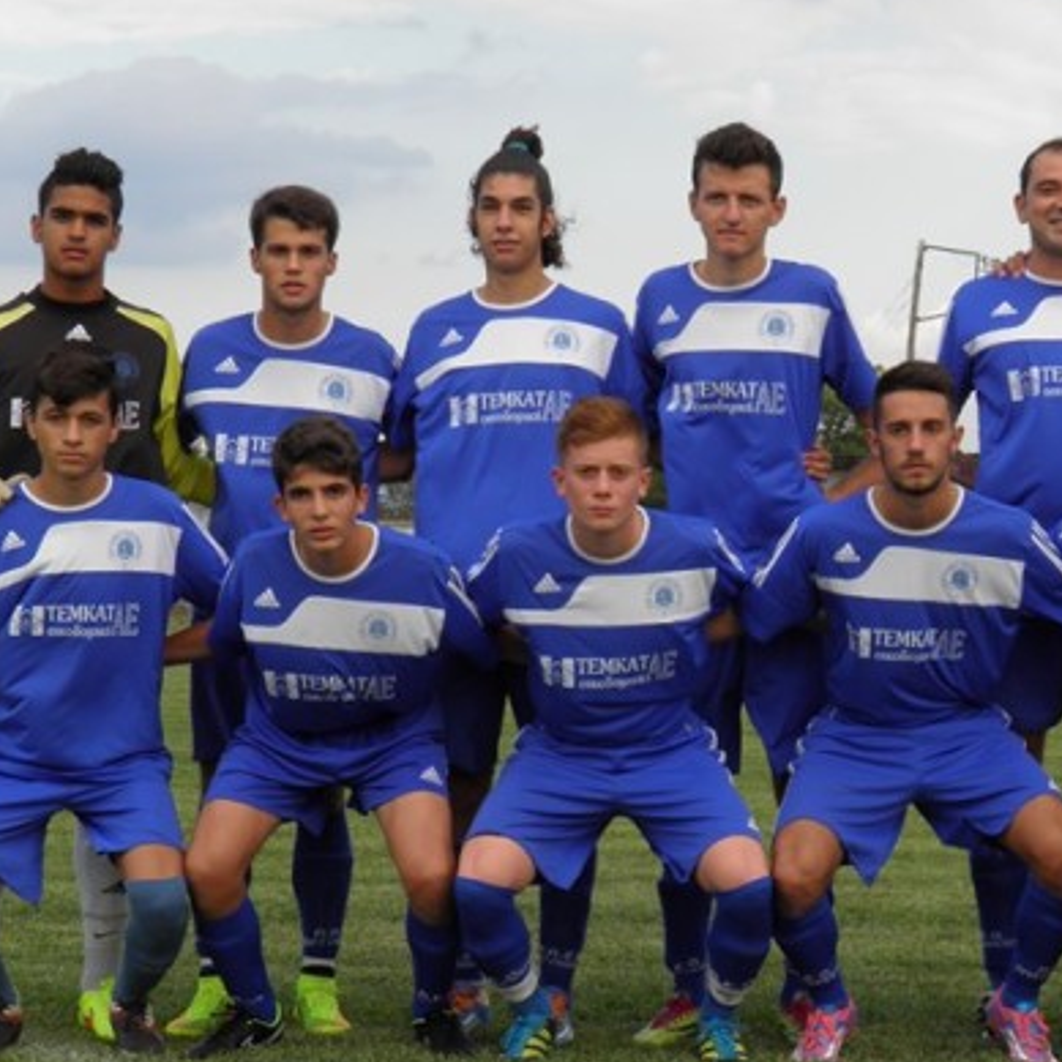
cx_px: 614
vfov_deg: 18.7
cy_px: 526
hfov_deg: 18.7
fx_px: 3228
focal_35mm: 93
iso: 50
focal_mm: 11.2
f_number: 5.3
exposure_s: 1/80
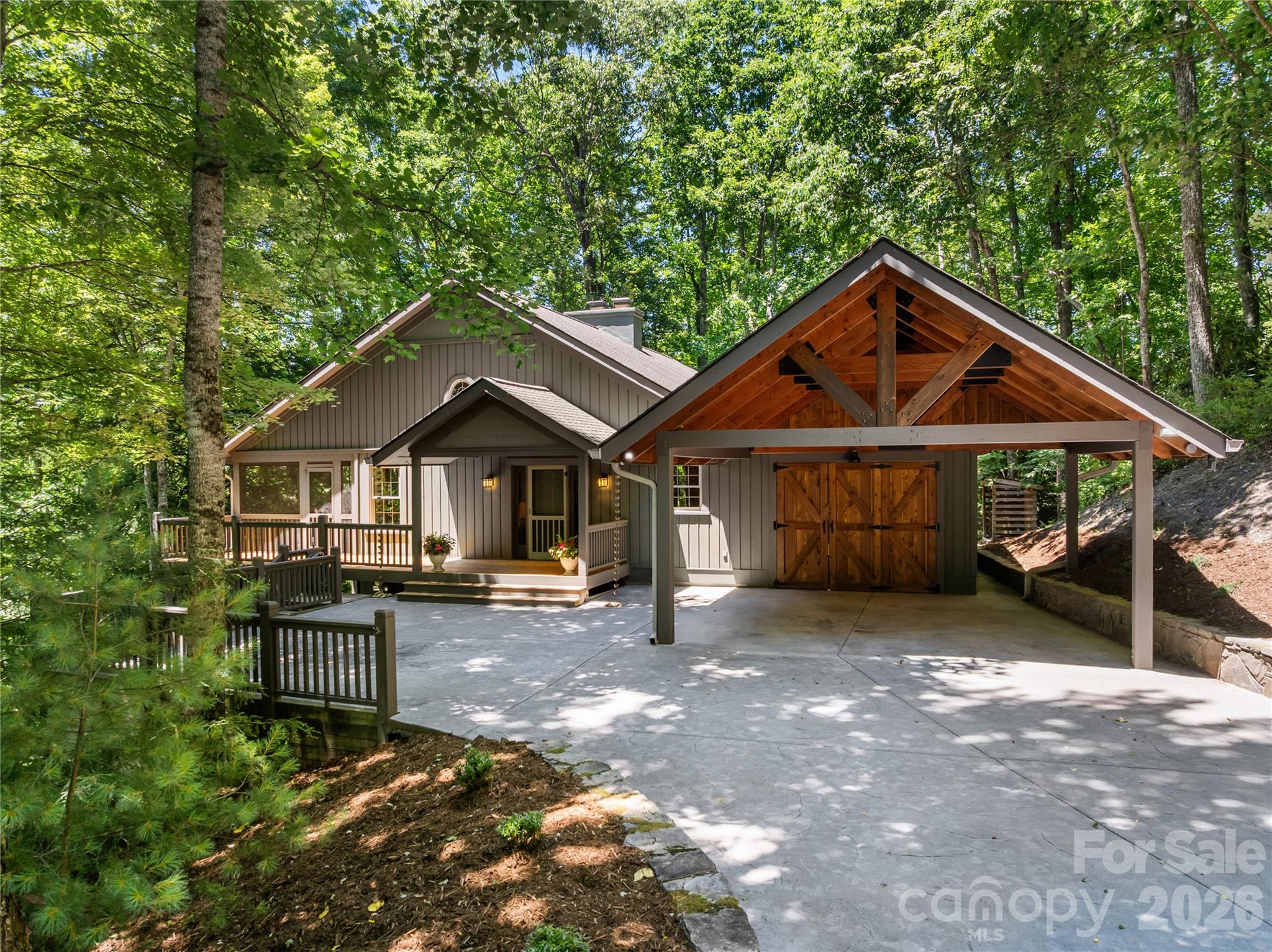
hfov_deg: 71.6
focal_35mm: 24
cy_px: 476
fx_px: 881
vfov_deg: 56.8
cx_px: 636
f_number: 2.8
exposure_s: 1/240
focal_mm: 12.29
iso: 240
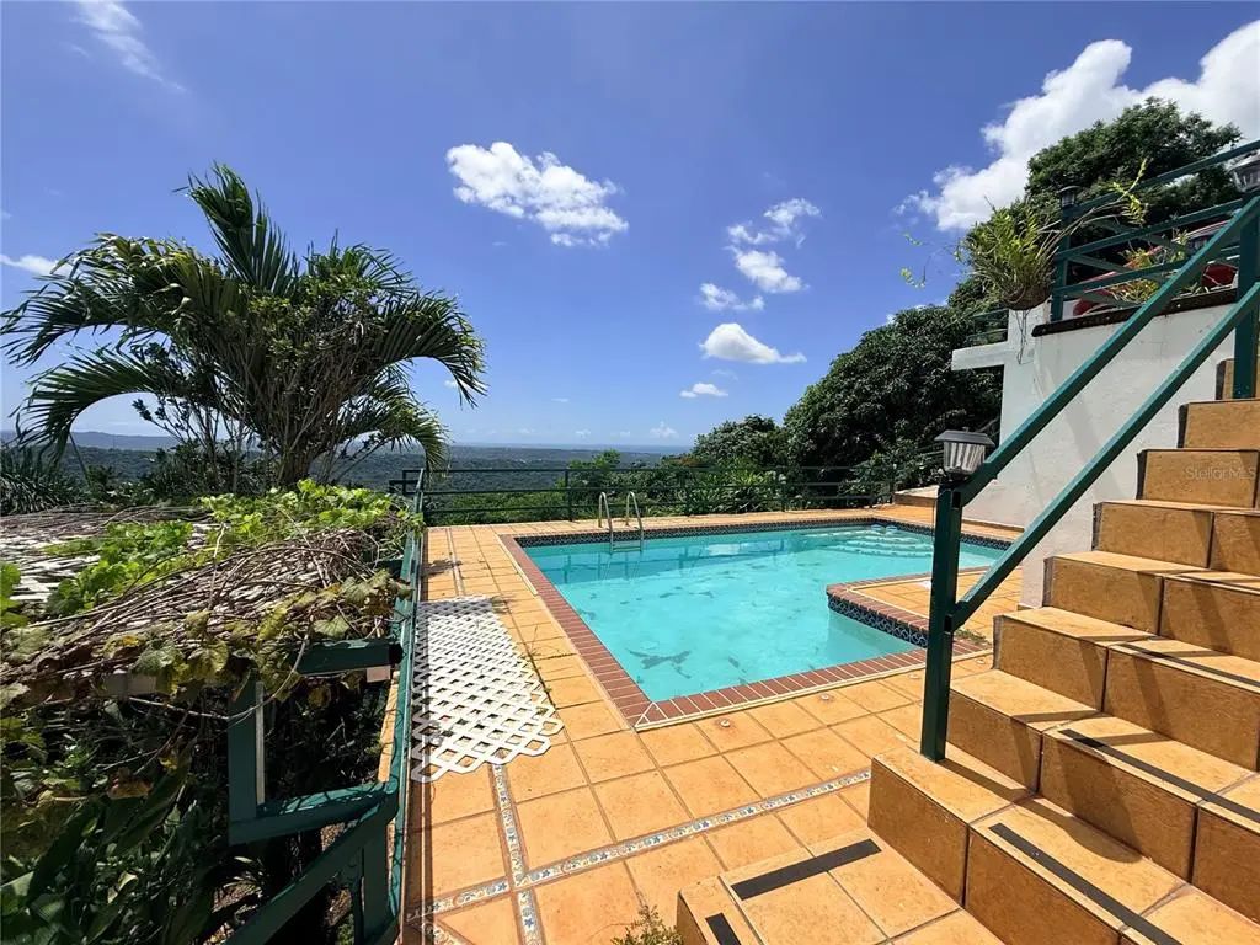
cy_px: 472
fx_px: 510
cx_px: 630
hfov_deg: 102.1
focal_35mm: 14
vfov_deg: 85.7
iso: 50
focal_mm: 2.22
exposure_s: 1/4425
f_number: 2.2
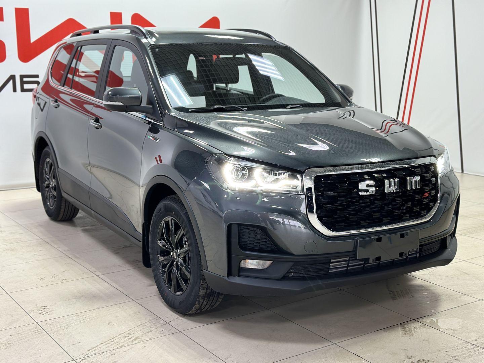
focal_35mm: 48
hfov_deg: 39.7
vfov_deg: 30.3
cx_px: 242
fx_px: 671
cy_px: 182
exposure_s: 1/100
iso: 160
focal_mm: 6.86
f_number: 1.78
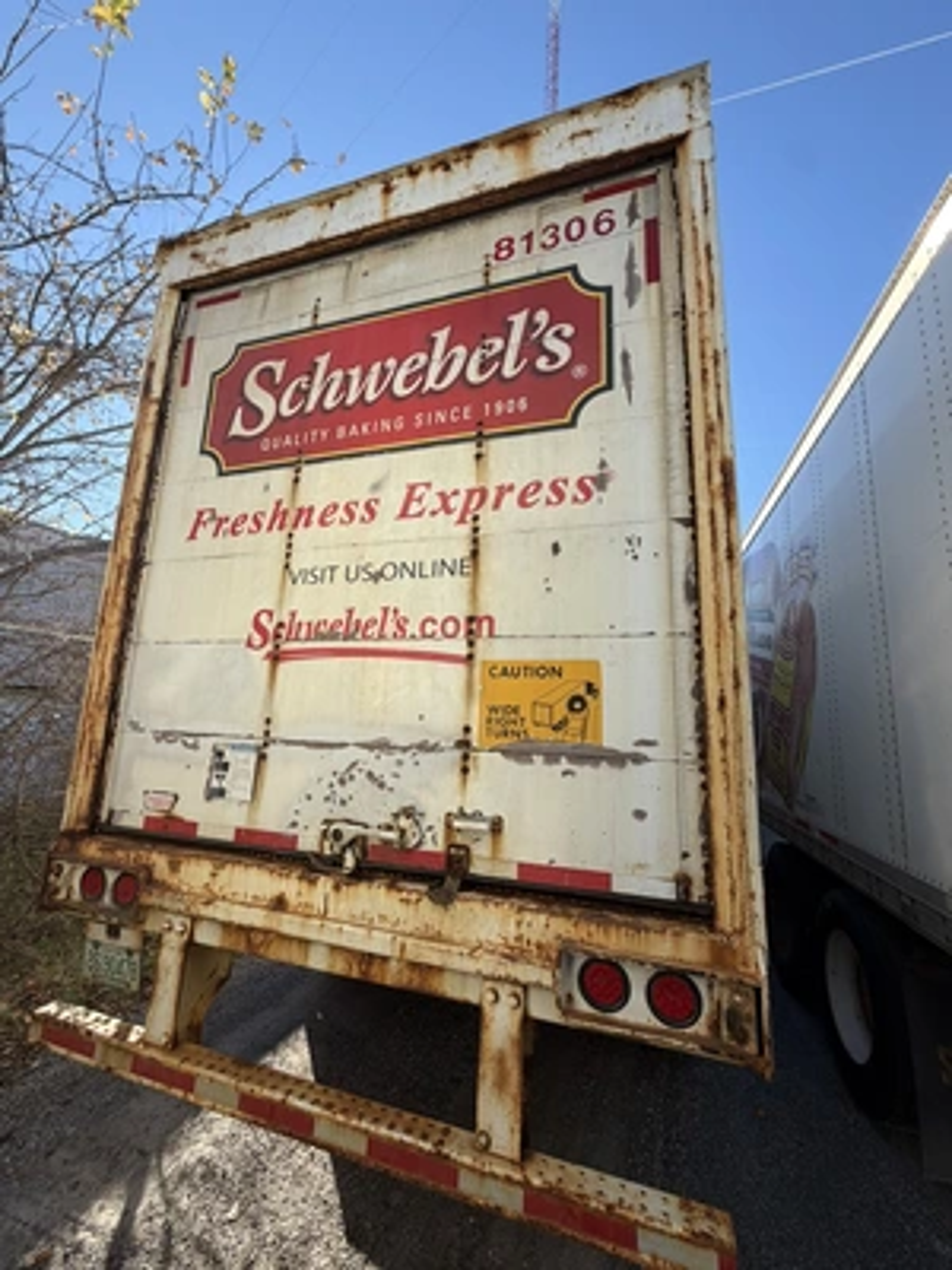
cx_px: 476
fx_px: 513
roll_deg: -3.9
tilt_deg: +9.9
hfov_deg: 85.7
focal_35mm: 14
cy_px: 635
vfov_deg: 102.1
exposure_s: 1/569
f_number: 2.2
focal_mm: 2.22
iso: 40
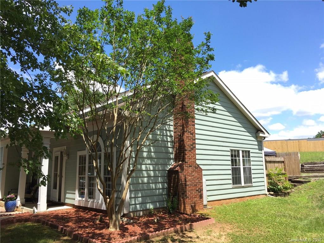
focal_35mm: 29
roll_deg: +0.6
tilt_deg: +11.0
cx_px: 162
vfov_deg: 48.2
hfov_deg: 61.7
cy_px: 122
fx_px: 271
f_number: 2.2
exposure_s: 1/620
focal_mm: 4.15
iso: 25
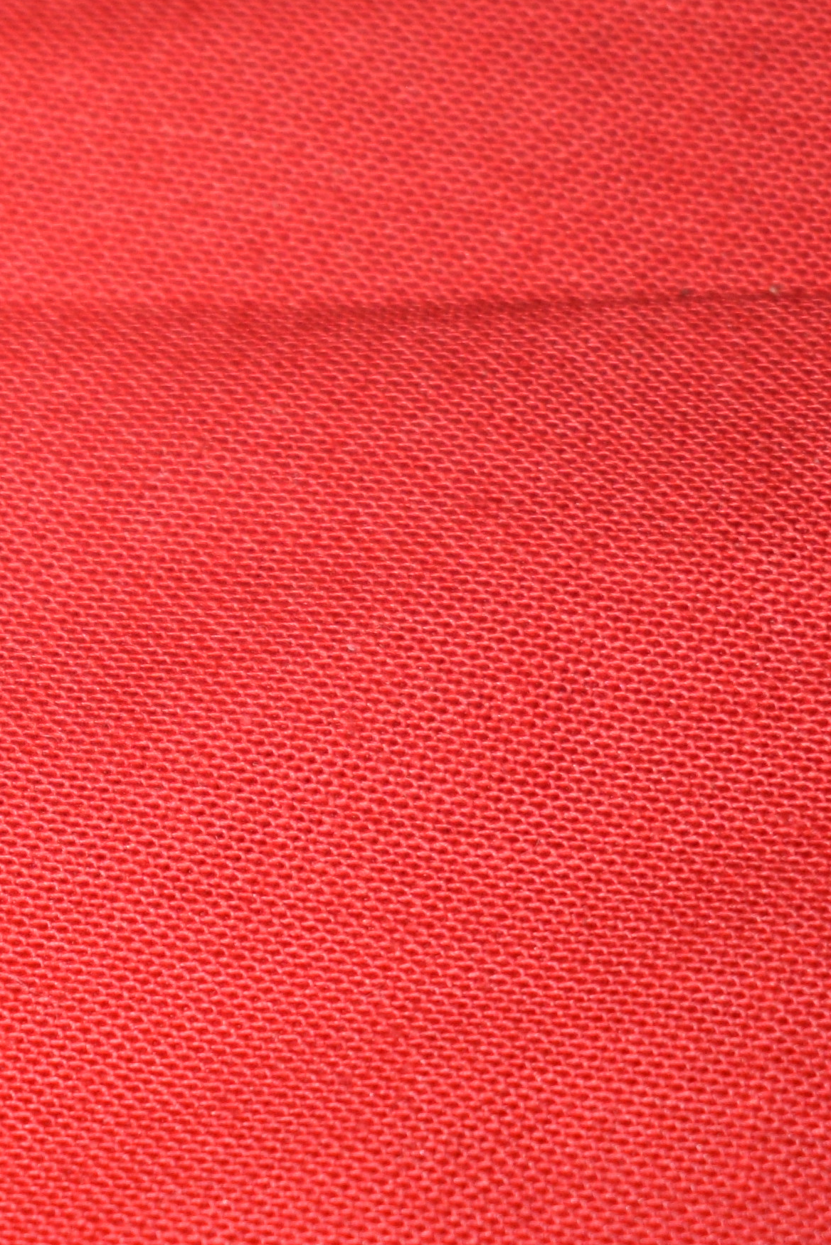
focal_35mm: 185
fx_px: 6403
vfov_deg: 11.1
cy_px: 481
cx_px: -724
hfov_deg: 7.2
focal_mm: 36
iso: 400
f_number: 4.8
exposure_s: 1/10
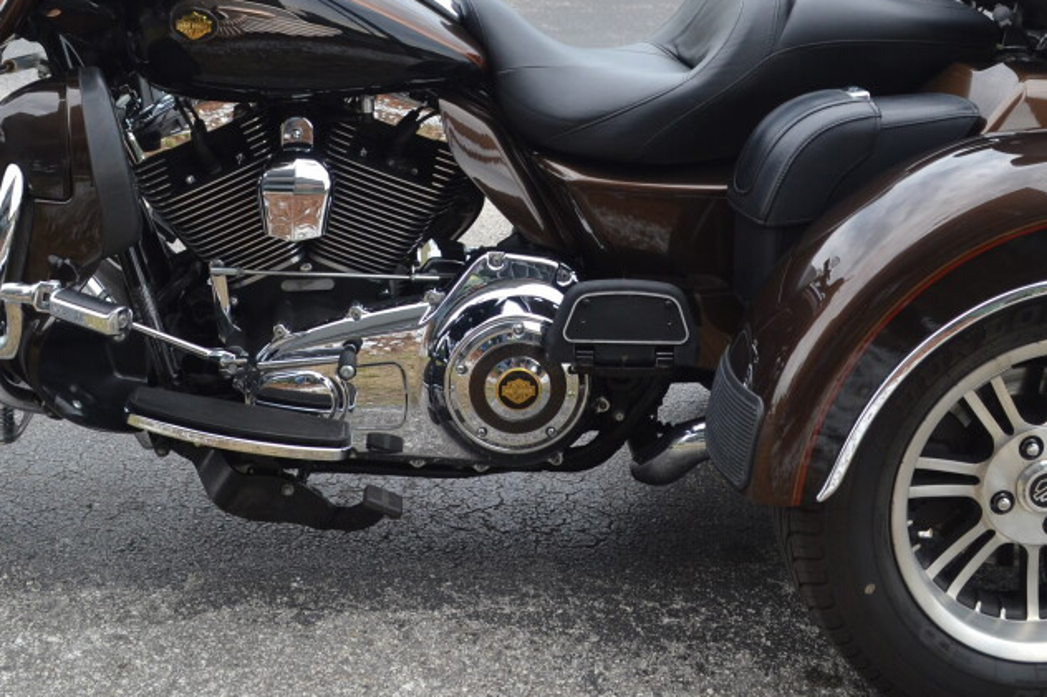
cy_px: 147
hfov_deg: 35.1
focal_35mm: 57
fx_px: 1657
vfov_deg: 23.4
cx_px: 522
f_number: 5.6
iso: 200
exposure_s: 1/125
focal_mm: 20
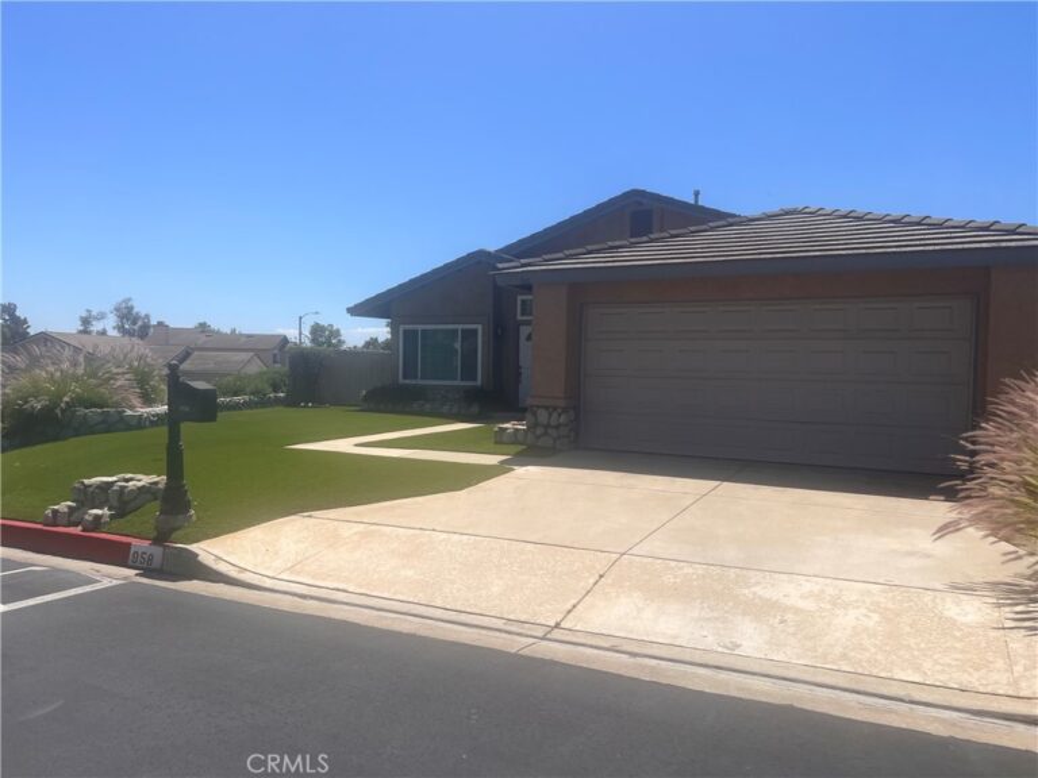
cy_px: 389
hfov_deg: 67.3
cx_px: 519
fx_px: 780
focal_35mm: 26
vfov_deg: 53.1
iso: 50
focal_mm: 5.7
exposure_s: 1/6993
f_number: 1.5
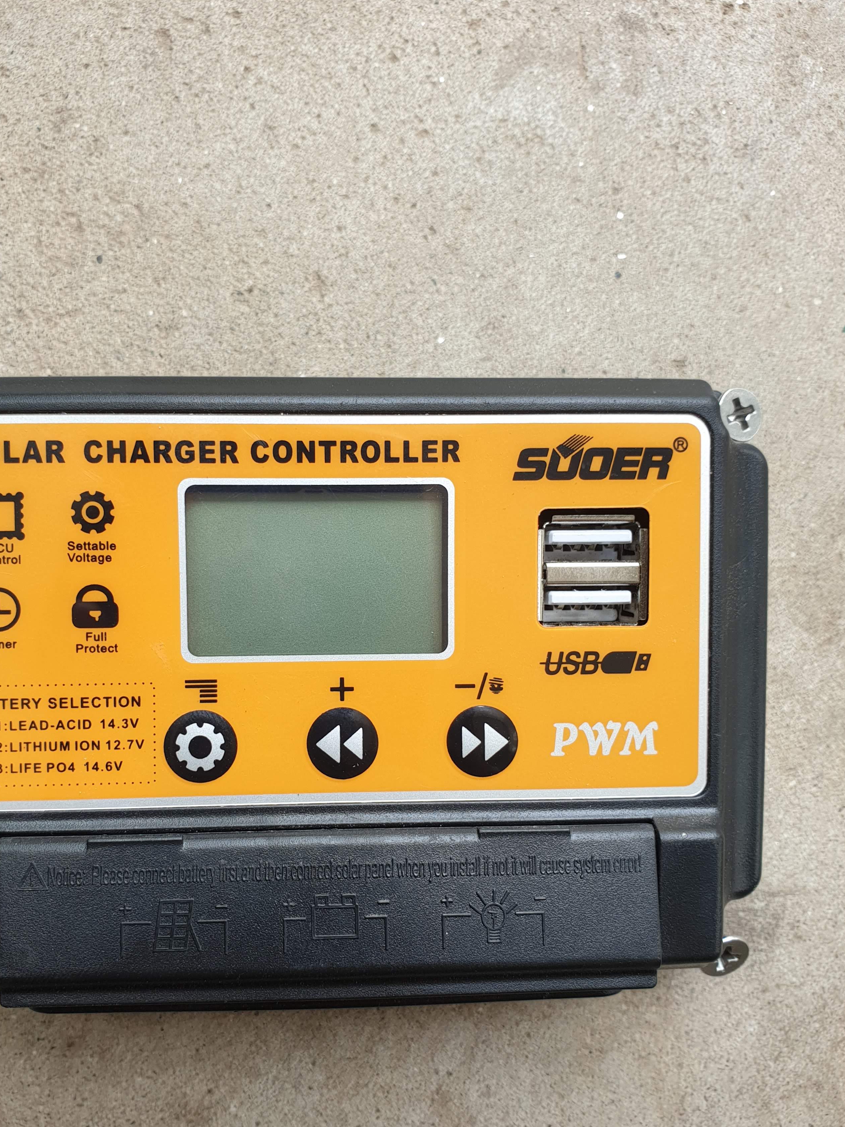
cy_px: 626
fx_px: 1009
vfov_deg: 58.2
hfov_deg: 45.2
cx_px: 346
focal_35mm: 31
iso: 50
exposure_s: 1/171
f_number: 2.4
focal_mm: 4.3
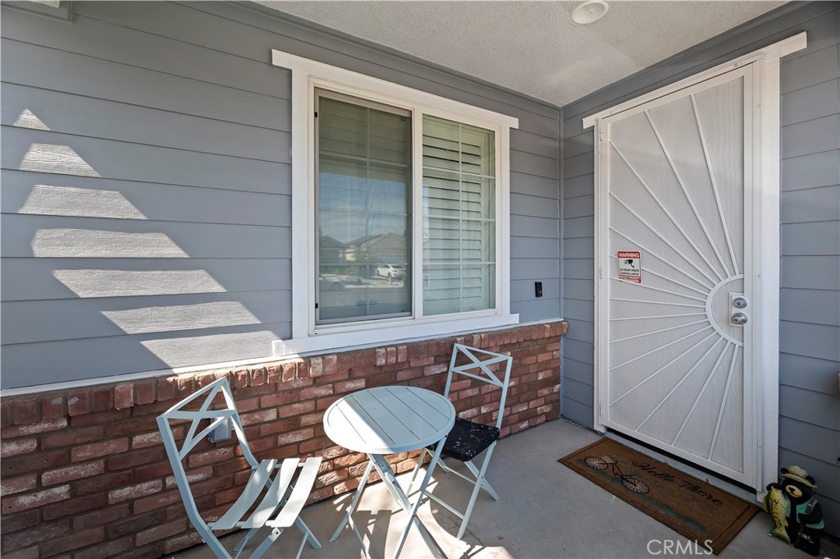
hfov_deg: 104.3
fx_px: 326
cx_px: 420
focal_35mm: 14
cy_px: 280
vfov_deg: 81.1
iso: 500
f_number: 10
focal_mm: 14
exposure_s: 1/160
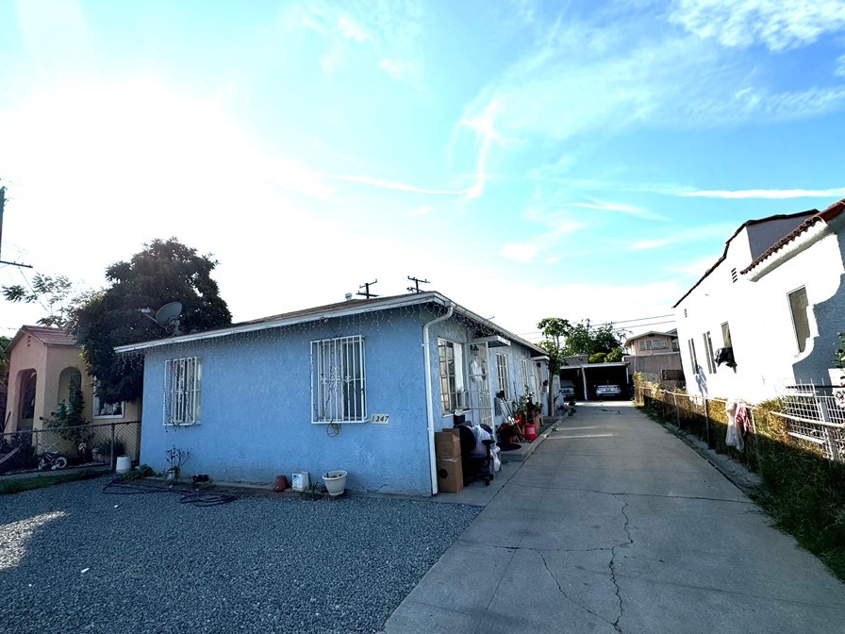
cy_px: 335
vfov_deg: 78.0
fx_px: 391
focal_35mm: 16
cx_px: 404
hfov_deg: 94.4
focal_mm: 2.22
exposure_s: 1/3906
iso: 50
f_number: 2.2
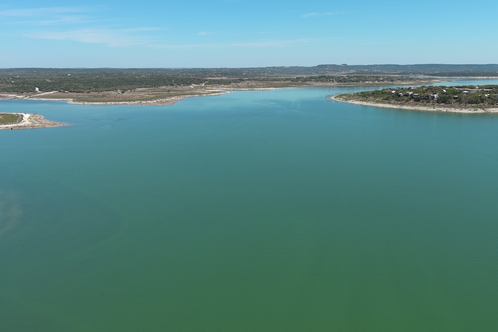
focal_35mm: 35
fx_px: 484
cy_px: 143
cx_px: 279
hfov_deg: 54.3
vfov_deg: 37.8
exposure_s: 1/1560
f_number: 2.8
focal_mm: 10.57
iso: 101
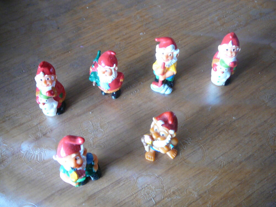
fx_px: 279
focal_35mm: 35
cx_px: 138
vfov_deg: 40.7
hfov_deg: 52.6
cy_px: 104
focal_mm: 5.2
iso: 200
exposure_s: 1/20
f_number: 2.8
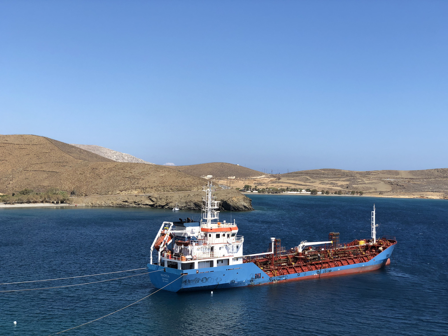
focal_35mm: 52
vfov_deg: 28.0
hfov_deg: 36.8
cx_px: 224
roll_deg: -0.7
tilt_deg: +1.3
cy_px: 168
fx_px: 673
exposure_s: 1/1116
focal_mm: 6
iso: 16
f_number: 2.4
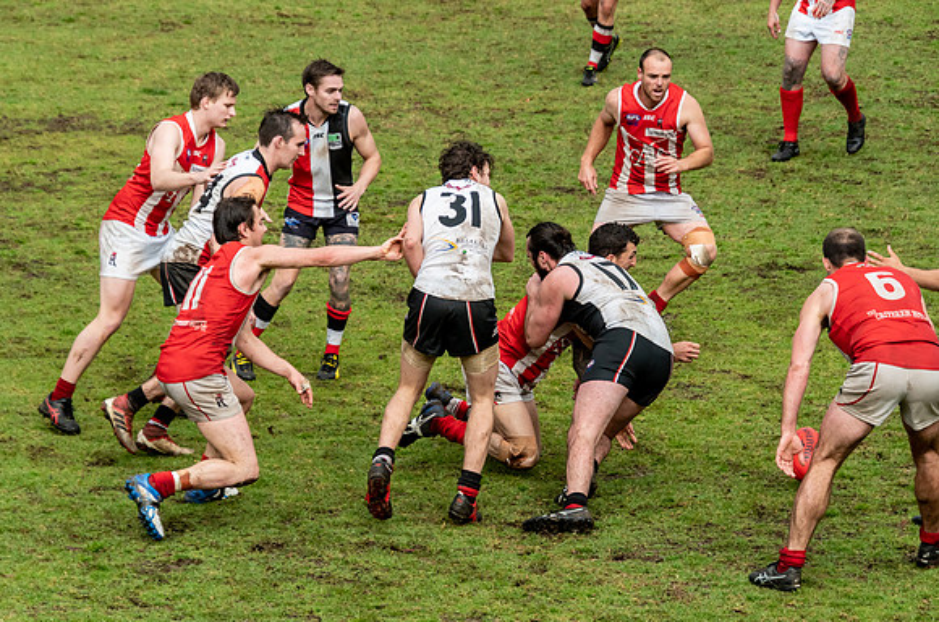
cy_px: 336
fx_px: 5118
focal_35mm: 197
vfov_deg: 7.0
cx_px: 436
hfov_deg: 10.5
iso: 800
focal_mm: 122
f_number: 6.3
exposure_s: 1/1600
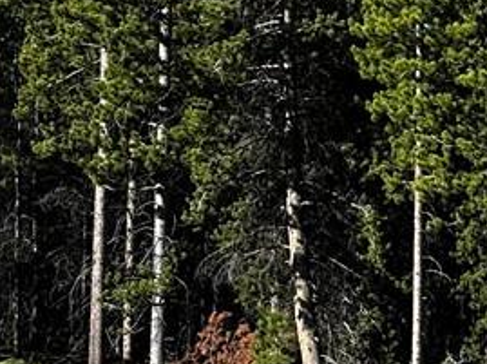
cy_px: -27
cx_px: 460
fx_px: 2009
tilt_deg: +10.2
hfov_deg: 13.7
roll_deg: -1.3
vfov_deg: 10.2
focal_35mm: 143
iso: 80
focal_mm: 6.86
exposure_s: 1/1988
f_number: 1.78
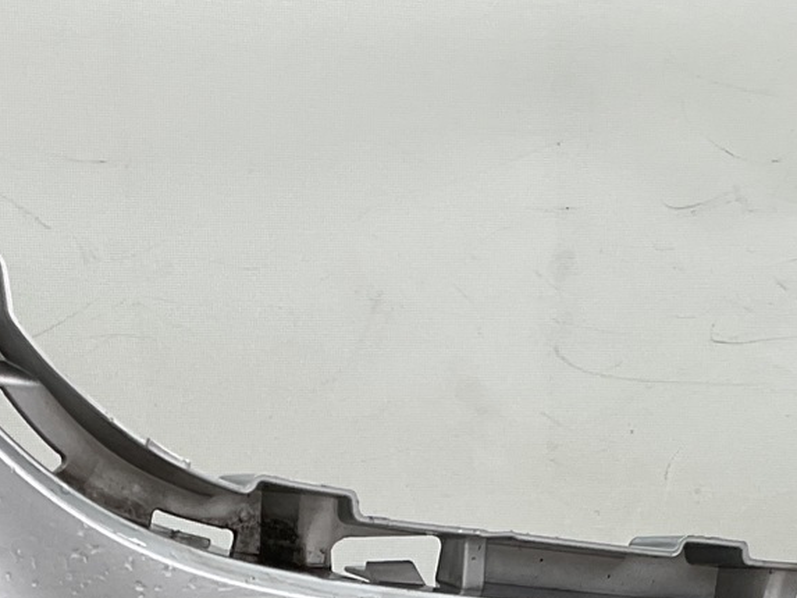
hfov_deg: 19.3
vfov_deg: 13.7
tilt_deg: -10.7
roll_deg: -0.8
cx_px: 388
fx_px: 2349
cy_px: 880
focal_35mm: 102
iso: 20
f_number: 1.8
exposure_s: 1/120
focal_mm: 3
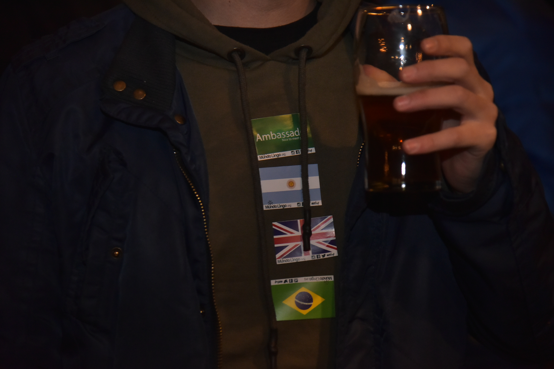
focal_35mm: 120
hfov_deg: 17.1
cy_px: 184
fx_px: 1847
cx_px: 277
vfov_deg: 11.4
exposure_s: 1/125
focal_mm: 120
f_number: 4
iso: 3200
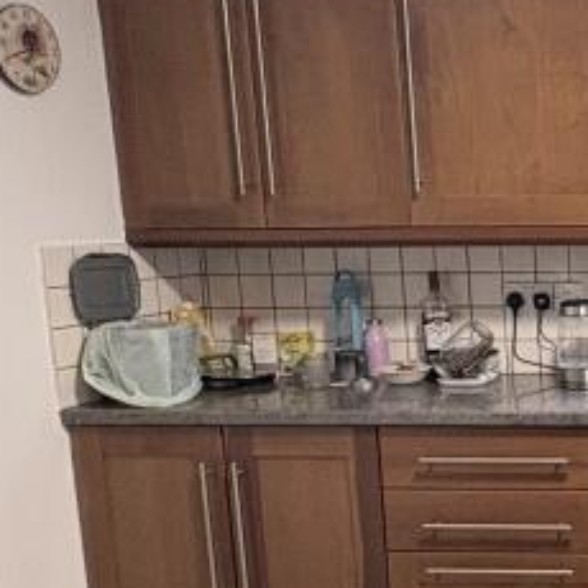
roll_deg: +0.6
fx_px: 1057
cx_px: 800
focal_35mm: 55
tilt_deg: -8.2
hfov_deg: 25.8
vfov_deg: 30.9
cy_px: 378
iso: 250
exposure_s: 1/50
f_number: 2.2
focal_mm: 2.22
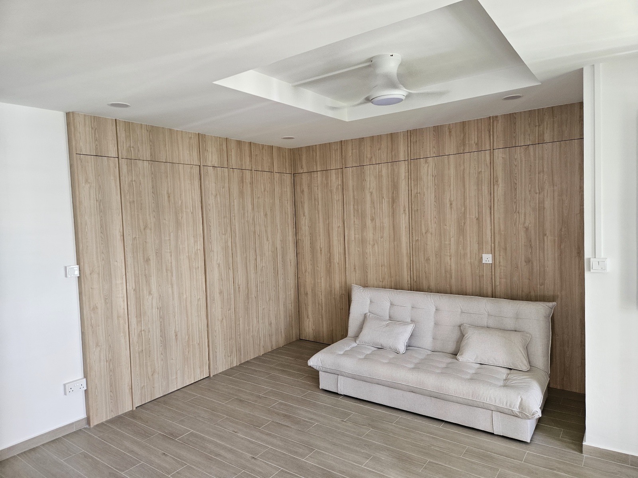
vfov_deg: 58.9
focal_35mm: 23
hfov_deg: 73.9
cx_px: 319
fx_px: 424
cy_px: 239
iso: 400
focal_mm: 5.4
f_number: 1.8
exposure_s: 1/100
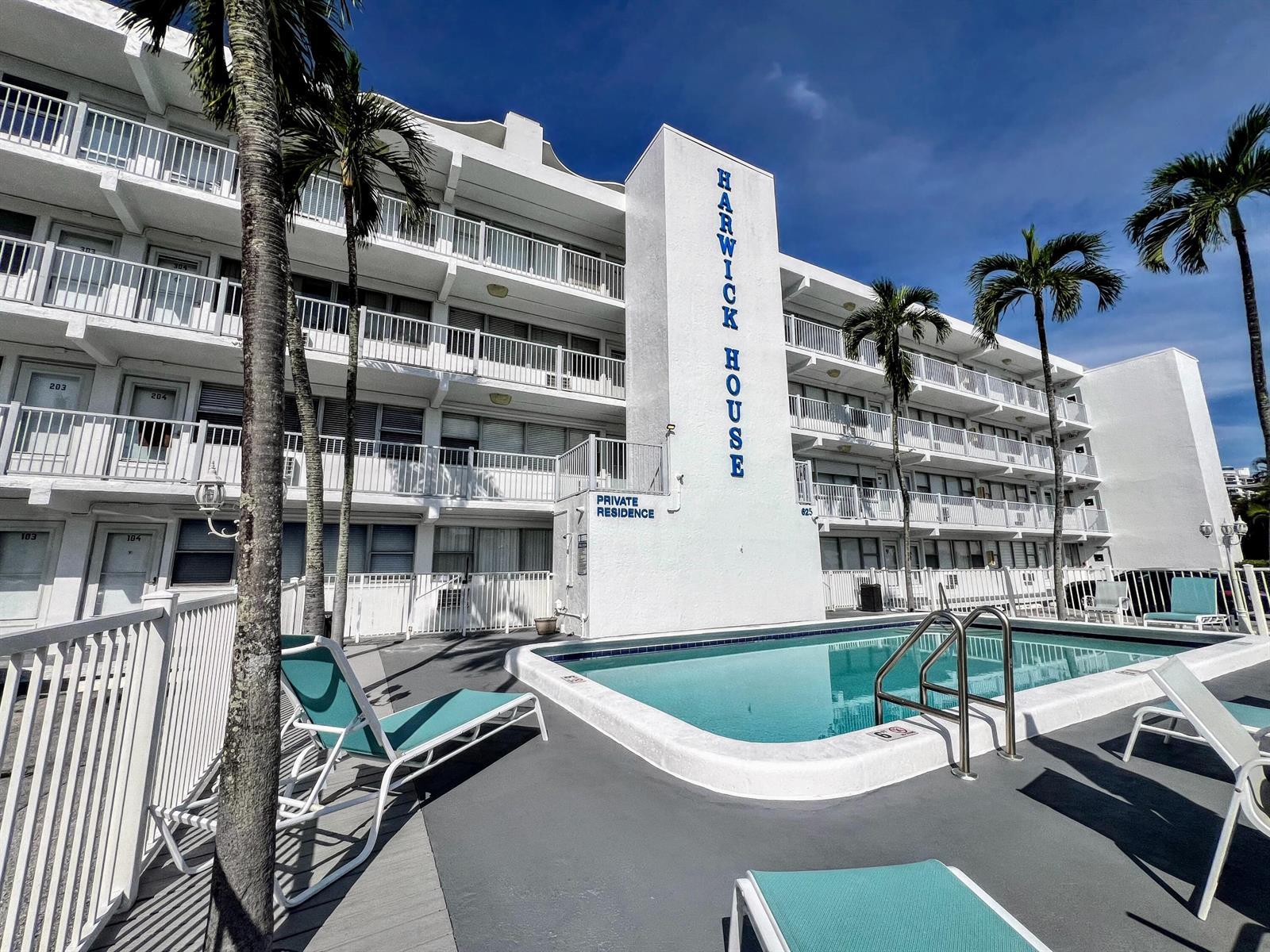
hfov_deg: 106.2
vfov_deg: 89.9
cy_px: 476
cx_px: 635
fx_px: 477
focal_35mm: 13
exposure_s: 1/6944
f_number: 1.8
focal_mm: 1.57
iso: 40
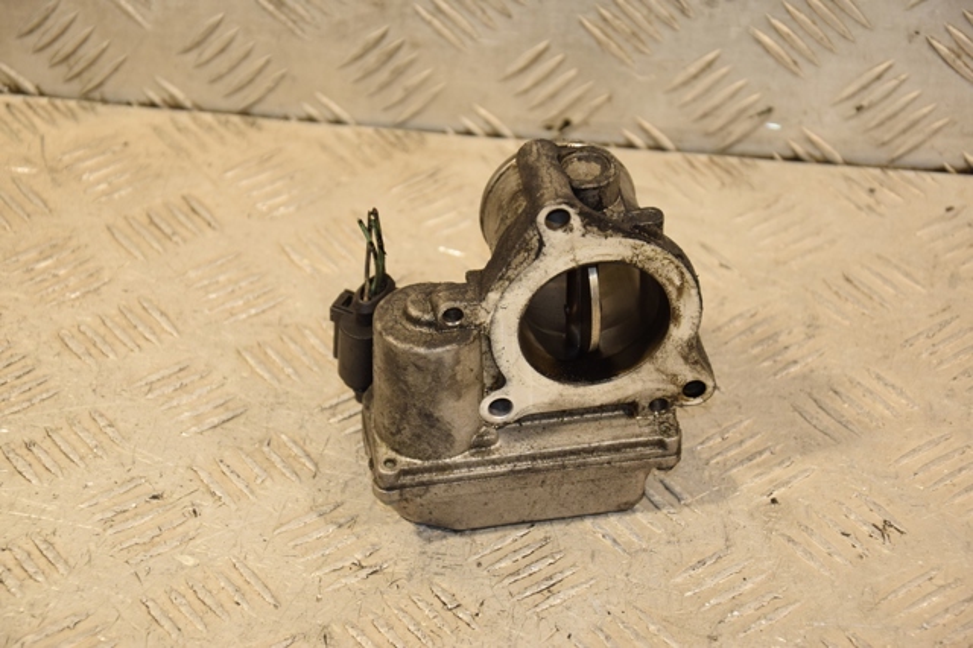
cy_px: 324
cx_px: 486
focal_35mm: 105
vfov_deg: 13.0
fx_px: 2836
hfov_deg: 19.5
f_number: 5.3
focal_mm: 70
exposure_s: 1/160
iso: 800
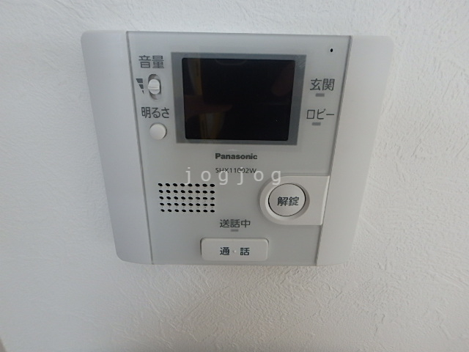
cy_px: 176
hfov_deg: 79.0
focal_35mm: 21
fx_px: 285
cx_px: 234
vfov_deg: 63.4
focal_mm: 3.7
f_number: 3.5
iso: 200
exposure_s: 1/30
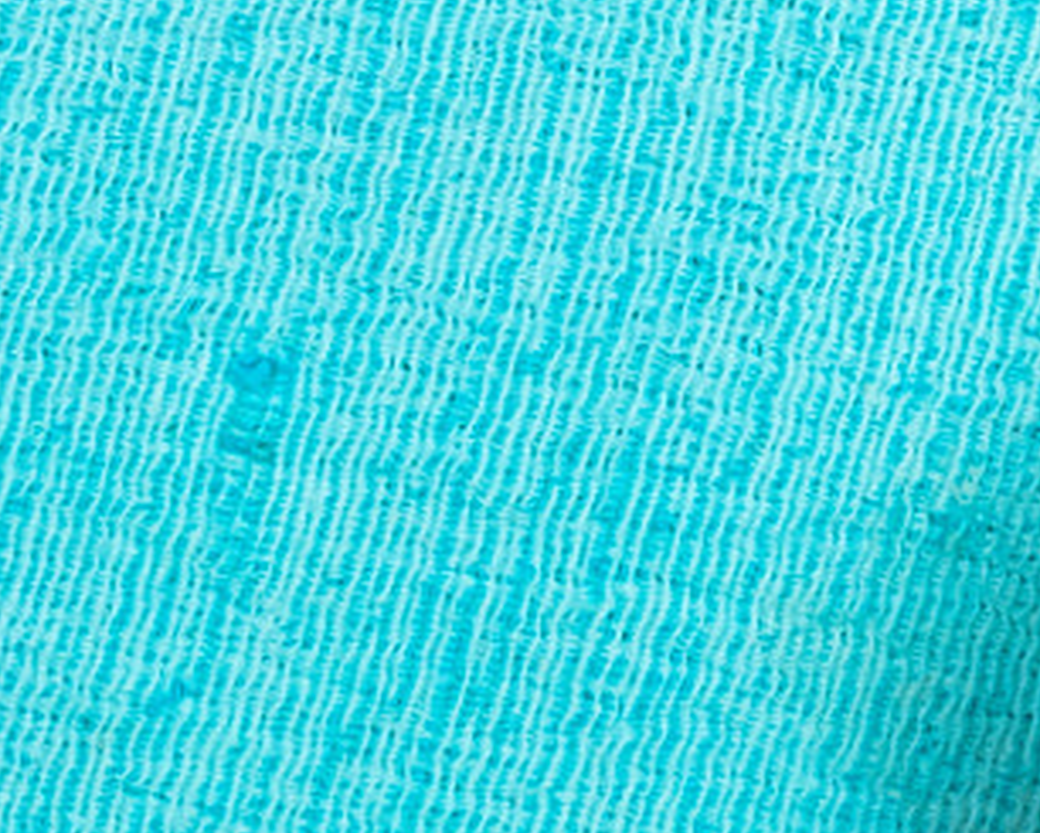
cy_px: -1105
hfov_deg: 10.2
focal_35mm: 188
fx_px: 5788
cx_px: 833
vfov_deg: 7.7
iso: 250
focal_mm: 20
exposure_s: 1/160
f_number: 11
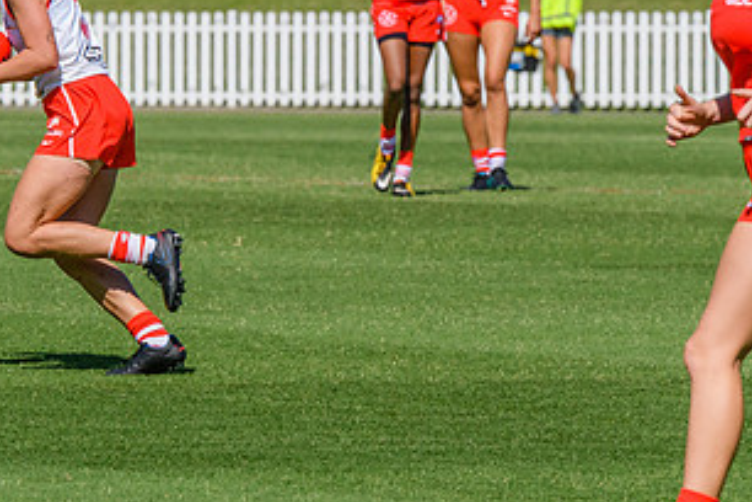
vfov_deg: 2.0
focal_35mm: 702
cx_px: 91
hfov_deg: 2.9
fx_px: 14663
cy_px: 211
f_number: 9
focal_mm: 280
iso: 800
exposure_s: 1/2000
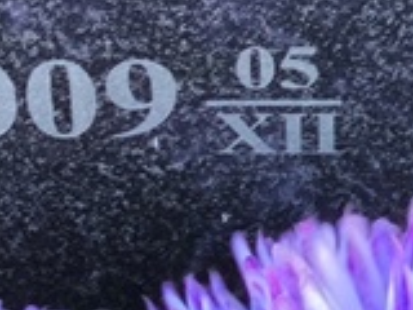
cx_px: -169
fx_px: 2971
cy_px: -108
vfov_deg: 5.9
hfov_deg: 7.8
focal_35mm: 249
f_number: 1.7
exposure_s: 1/60
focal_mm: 4.71
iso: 64
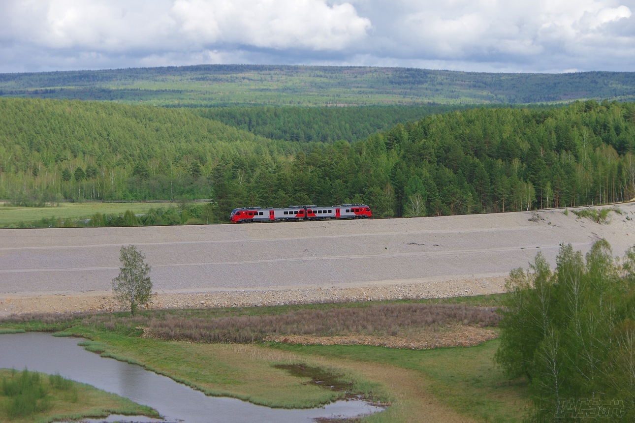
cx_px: 318
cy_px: 212
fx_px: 1799
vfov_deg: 13.4
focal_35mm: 102
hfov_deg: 20.0
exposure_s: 1/500
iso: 200
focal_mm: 68
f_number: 7.1
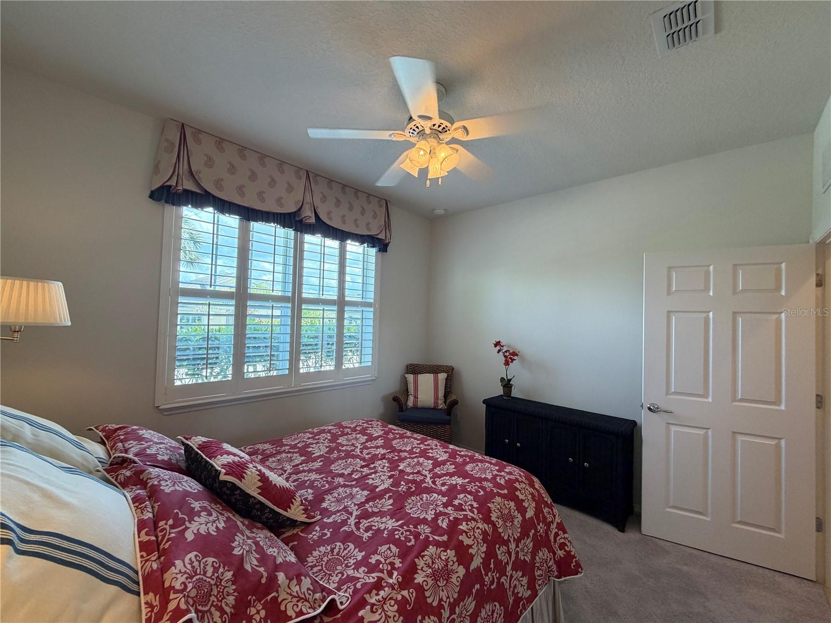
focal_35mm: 14
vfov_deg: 85.7
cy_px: 312
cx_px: 416
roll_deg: -1.4
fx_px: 336
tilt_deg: +1.5
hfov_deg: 102.1
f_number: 2.2
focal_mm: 2.22
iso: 200
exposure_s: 1/120
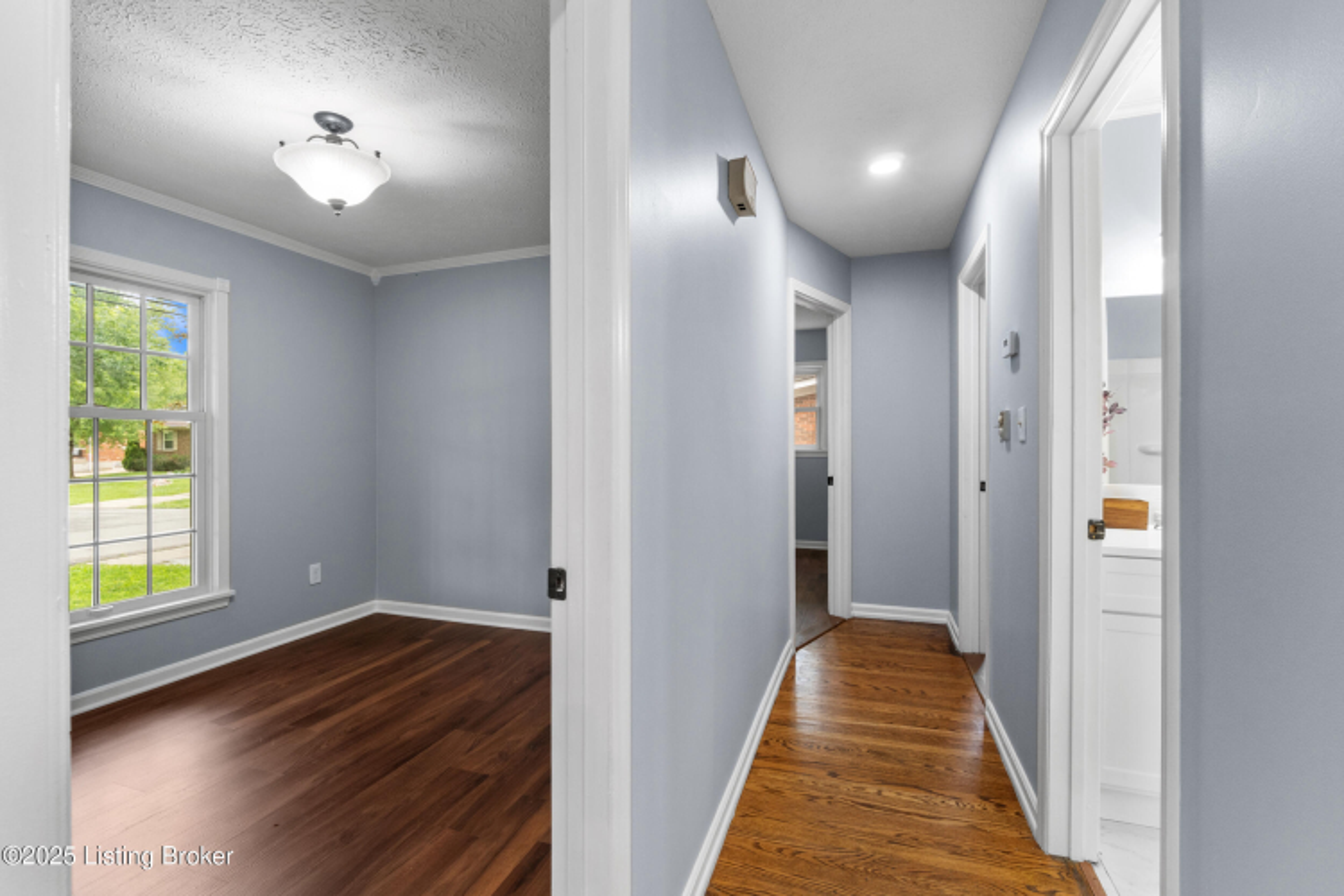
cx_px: 672
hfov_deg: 100.4
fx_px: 560
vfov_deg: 77.3
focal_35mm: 15
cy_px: 448
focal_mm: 10
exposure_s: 1/1.67
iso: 400
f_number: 10
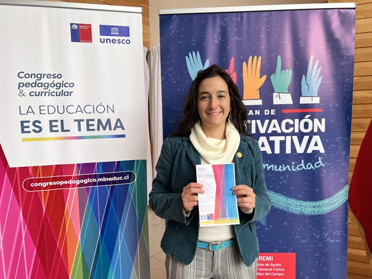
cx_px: 186
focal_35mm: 26
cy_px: 140
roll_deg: +1.6
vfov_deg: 53.1
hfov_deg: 67.3
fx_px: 279
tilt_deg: -4.6
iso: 32
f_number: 1.5
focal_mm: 5.7
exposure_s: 1/121
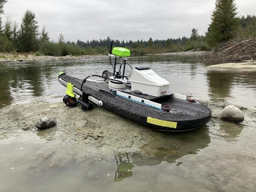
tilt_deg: -10.0
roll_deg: +1.7
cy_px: 96
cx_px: 128
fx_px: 207
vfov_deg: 49.7
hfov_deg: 63.4
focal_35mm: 28
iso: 20
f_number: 1.8
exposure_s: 1/486
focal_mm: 3.99
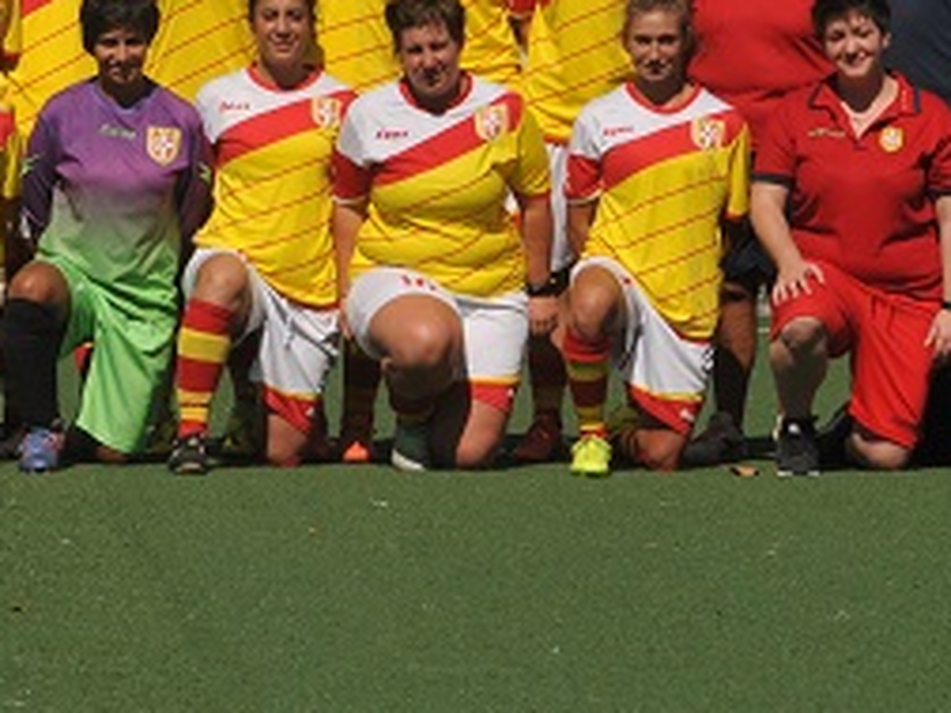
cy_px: -158
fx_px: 7692
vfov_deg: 5.3
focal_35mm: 280
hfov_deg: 7.1
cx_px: 60
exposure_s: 1/2000
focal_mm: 70
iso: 400
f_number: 10
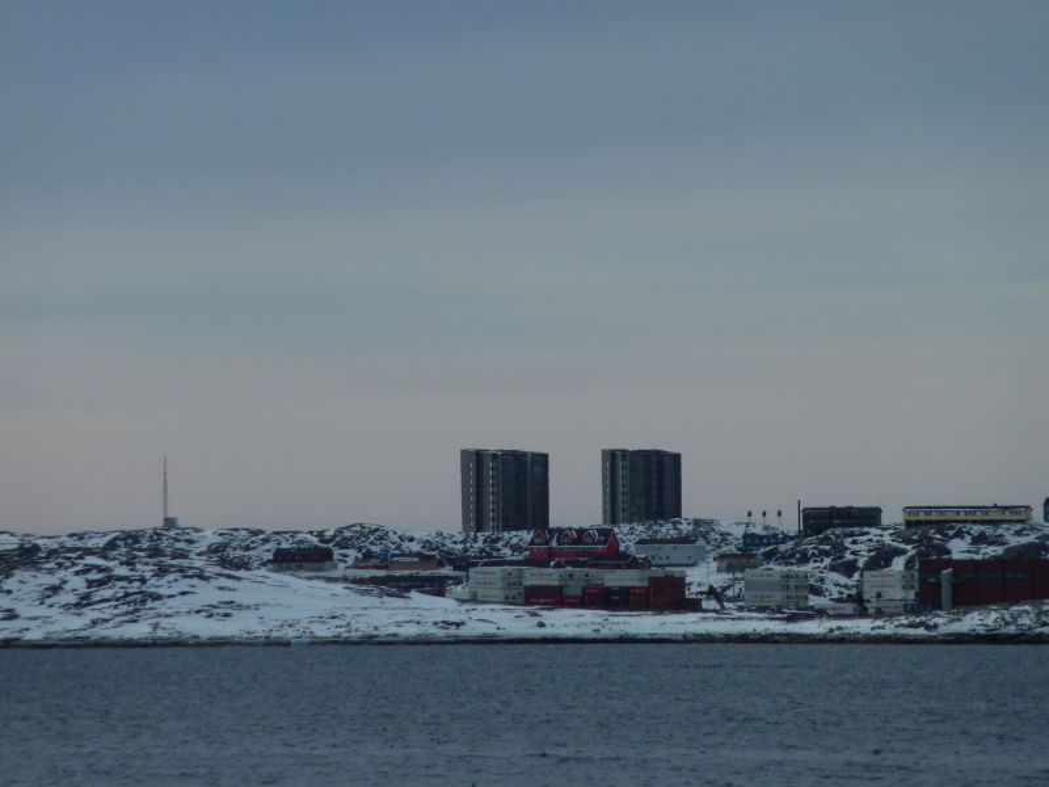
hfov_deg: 6.6
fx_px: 9091
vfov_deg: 5.0
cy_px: 394
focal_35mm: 300
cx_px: 524
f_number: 5.6
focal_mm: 49.2
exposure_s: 1/800
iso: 80
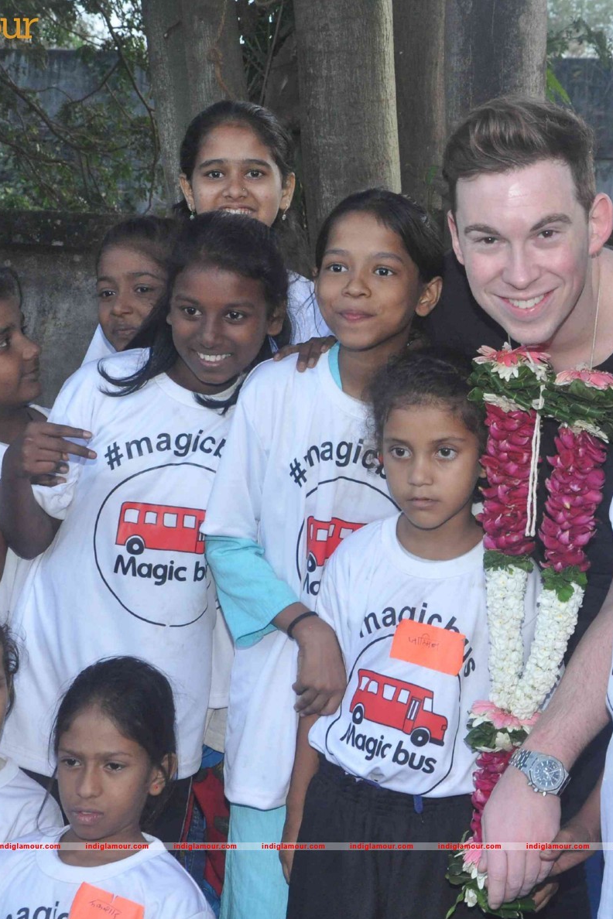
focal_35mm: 80
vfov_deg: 25.4
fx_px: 2037
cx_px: 469
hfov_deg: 17.0
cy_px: 463
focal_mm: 35
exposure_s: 1/160
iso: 1250
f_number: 10
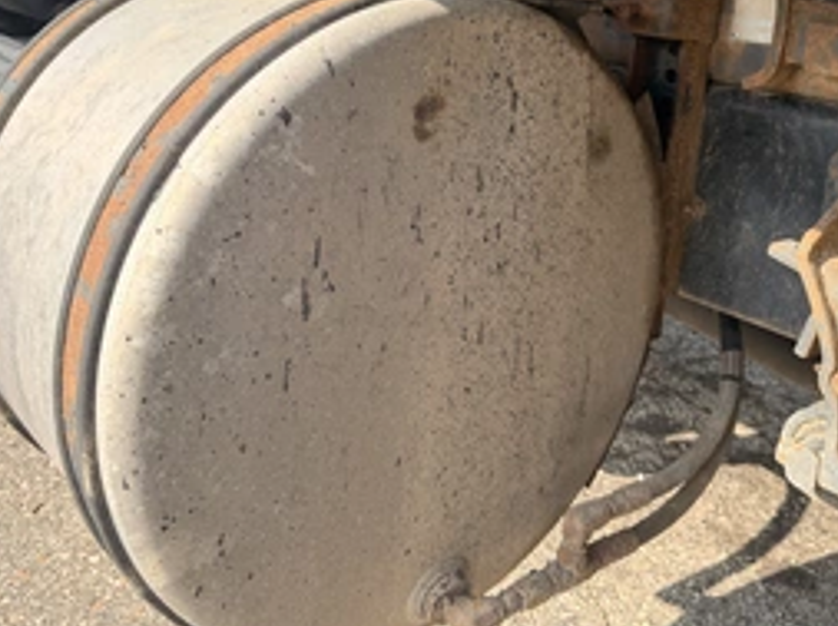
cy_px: 139
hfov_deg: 48.7
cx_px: 507
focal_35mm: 38
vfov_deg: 36.5
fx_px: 919
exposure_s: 1/1585
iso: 100
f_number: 1.78
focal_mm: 6.76
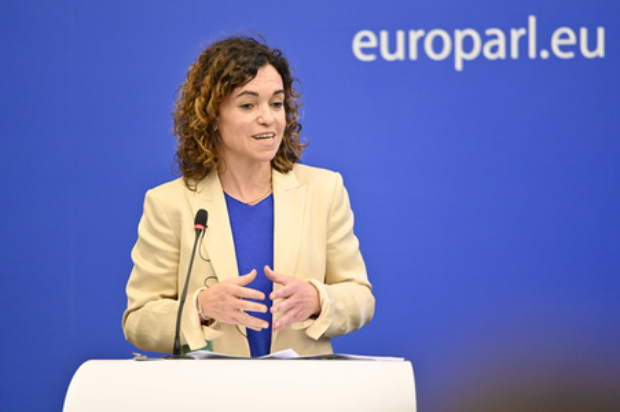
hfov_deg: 10.3
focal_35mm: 200
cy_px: 206
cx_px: 310
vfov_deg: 6.9
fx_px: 3442
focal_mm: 200
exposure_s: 1/320
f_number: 2.8
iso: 2500
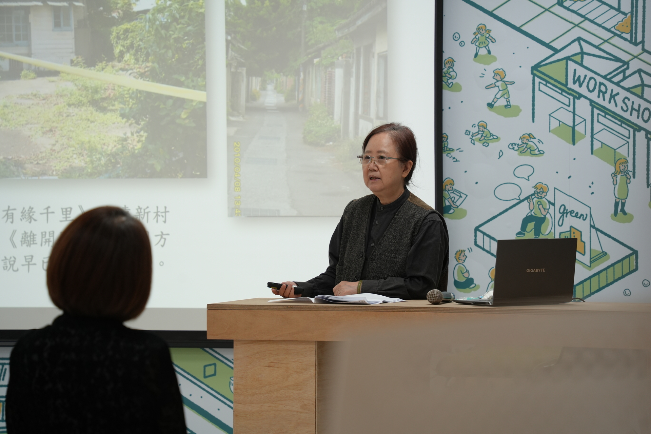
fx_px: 2387
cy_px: 217
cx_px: 326
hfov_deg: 15.5
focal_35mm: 132
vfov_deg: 10.4
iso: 640
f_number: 5
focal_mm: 132
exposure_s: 1/160
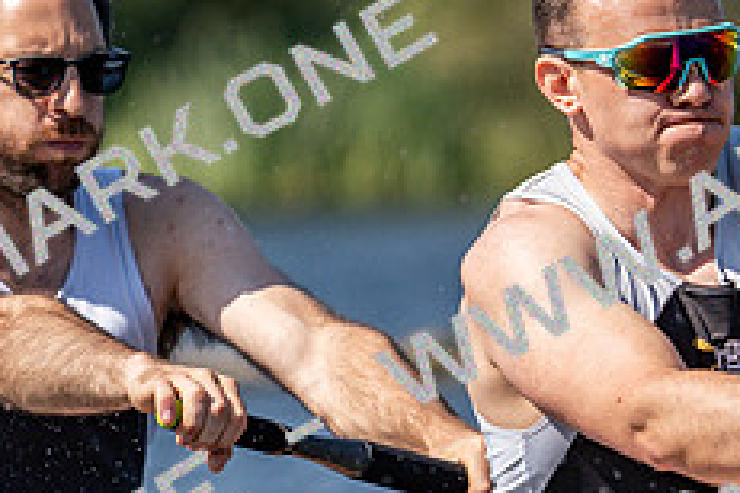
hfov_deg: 2.2
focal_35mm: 939
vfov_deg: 1.5
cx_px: 772
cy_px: 415
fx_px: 19300
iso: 250
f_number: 6.3
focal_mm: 374
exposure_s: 1/2000
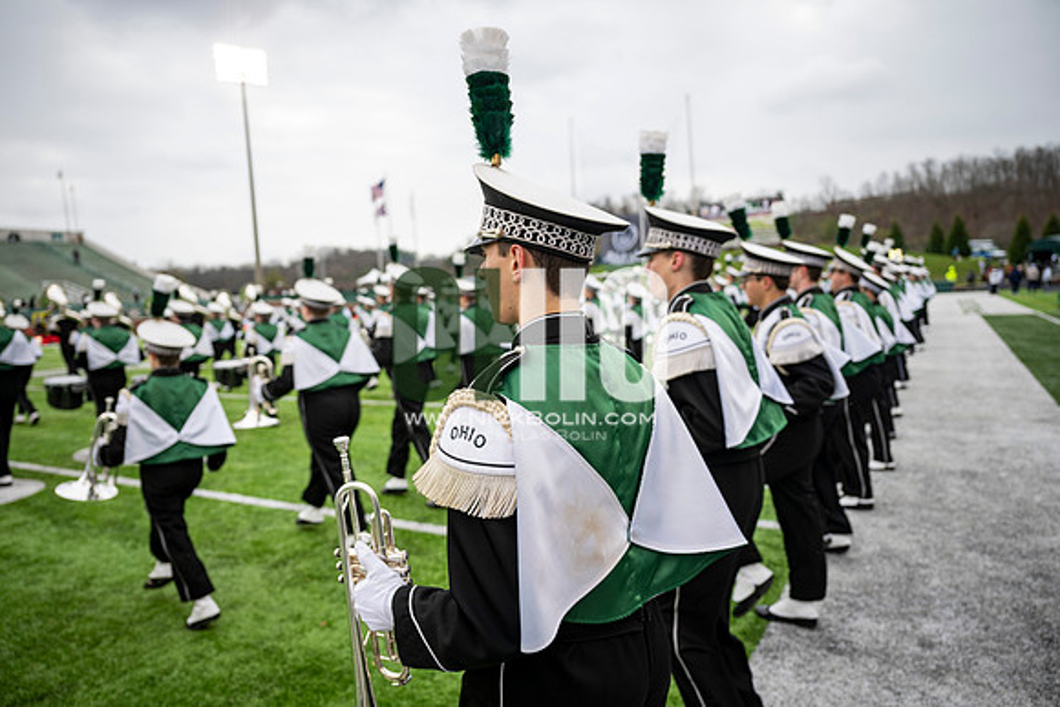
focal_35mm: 24
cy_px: 354
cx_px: 530
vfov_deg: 53.2
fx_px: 707
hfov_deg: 73.7
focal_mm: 24
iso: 160
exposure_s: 1/500
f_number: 2.8
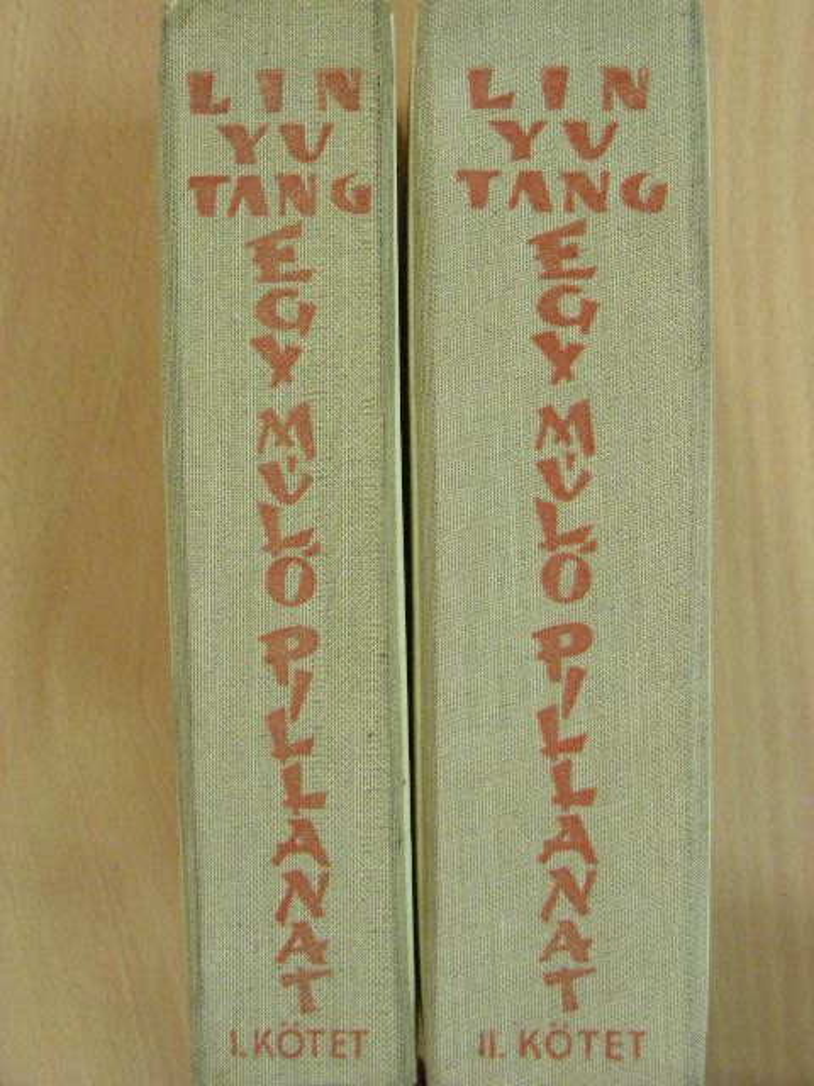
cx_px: 407
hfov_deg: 23.3
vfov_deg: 30.7
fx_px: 1975
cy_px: 543
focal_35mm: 63
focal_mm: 10.5
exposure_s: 1/16
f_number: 3.5
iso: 200
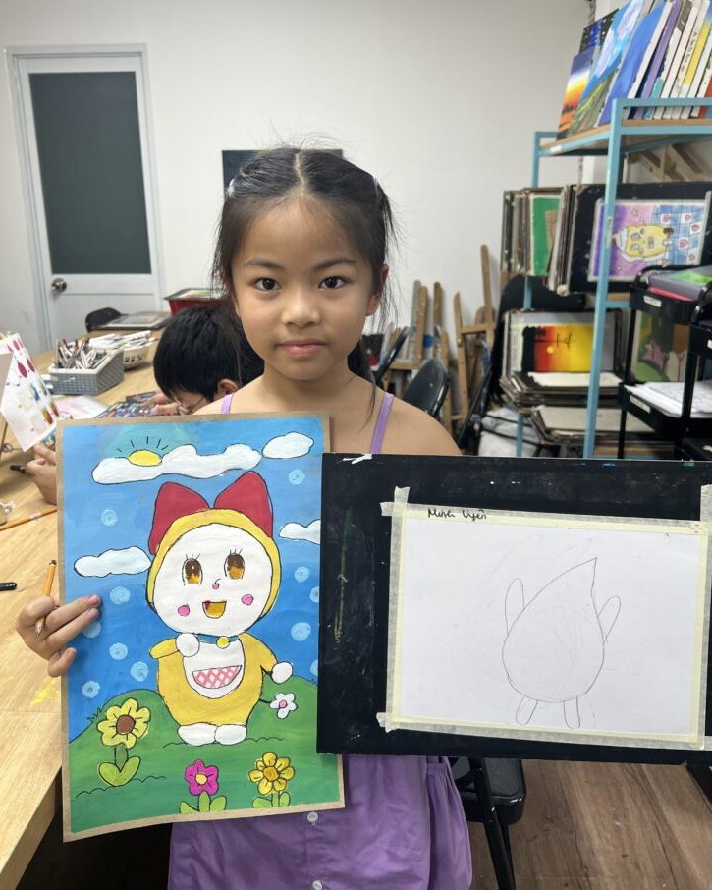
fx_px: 737
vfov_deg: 62.2
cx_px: 348
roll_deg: +2.5
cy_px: 418
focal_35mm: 28
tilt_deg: -13.2
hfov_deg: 51.5
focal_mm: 5.7
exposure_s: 1/100
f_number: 1.5
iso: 80
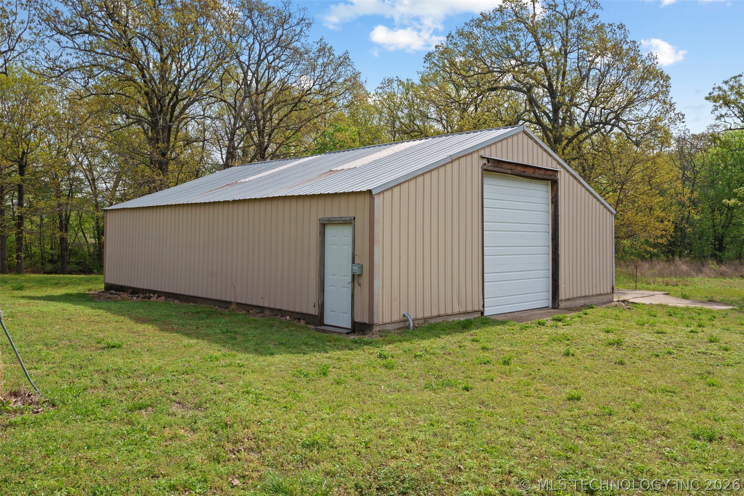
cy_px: 248
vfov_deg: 46.4
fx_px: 579
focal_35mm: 28
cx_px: 372
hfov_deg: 65.5
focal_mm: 28
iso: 200
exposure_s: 1/500
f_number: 9
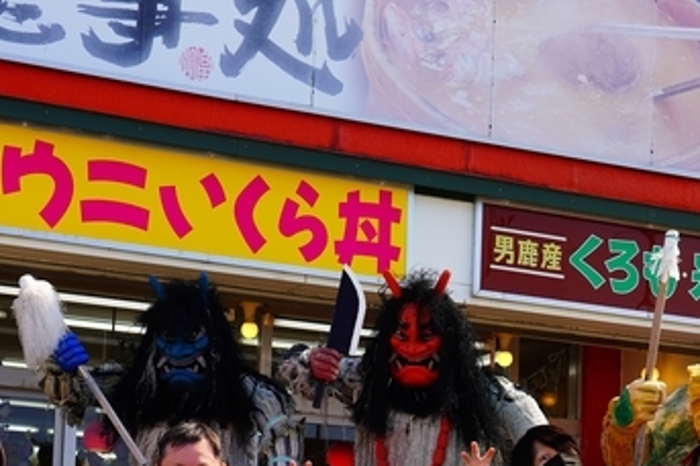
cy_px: 530
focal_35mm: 84
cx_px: 518
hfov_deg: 24.0
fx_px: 1632
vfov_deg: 15.7
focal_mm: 36
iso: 100
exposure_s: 1/100
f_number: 6.3
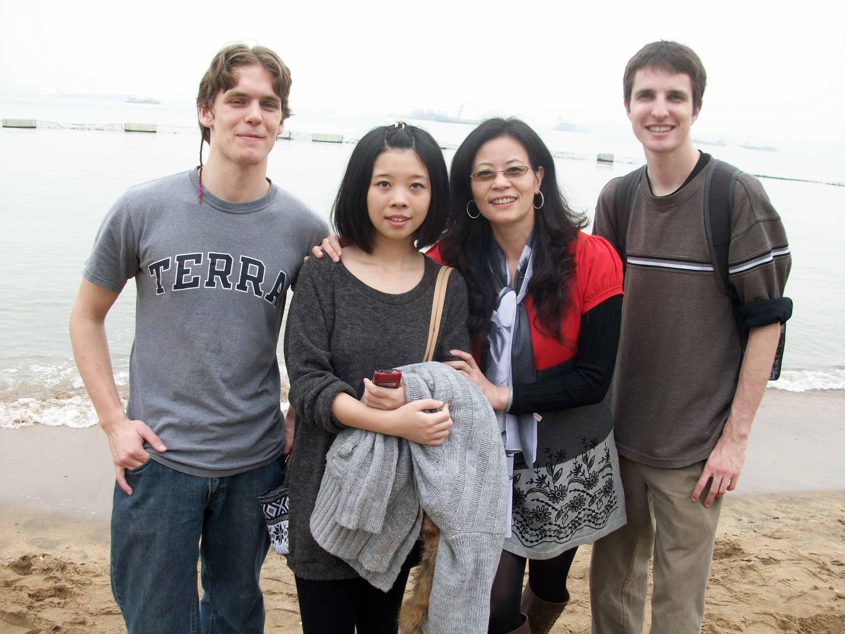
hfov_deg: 54.0
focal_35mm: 34
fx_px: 830
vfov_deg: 41.8
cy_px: 317
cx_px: 422
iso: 64
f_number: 2.8
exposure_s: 1/251
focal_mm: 5.7
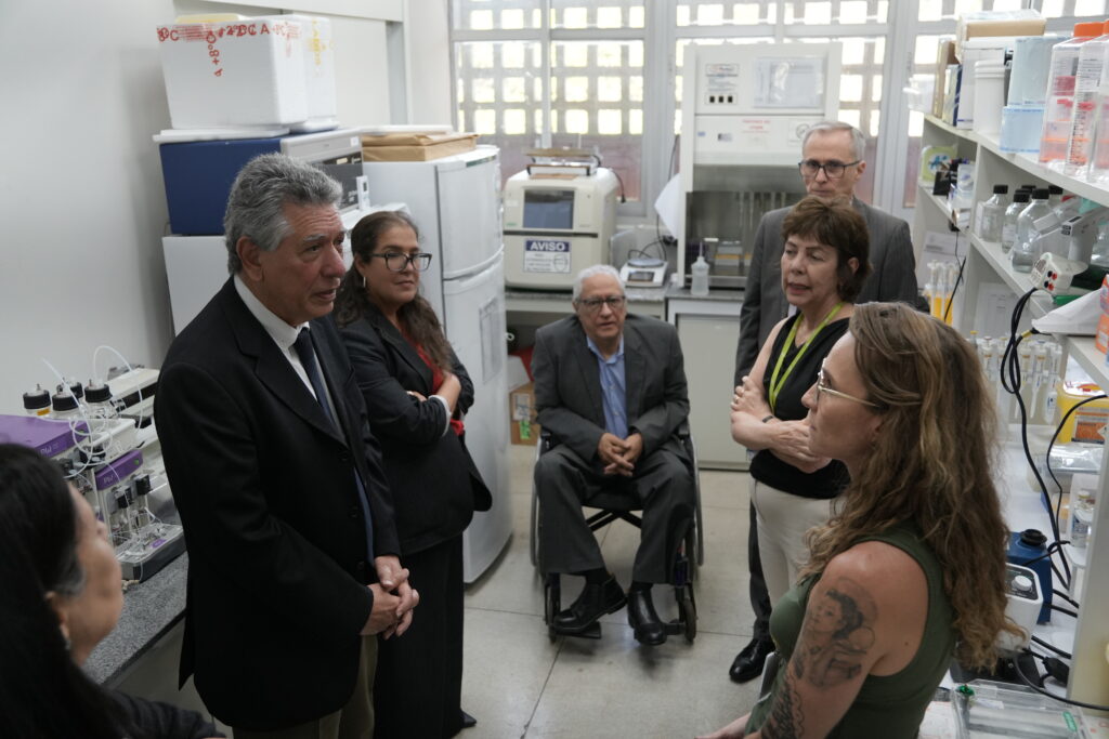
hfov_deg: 59.5
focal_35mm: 32
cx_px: 554
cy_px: 370
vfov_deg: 41.7
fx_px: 970
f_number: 2.8
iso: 800
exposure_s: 1/250
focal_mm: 21
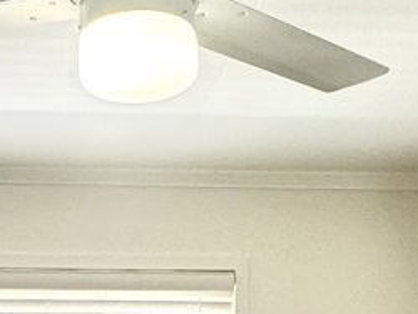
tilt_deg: -2.4
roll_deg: +0.0
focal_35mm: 84
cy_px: 549
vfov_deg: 15.4
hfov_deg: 22.8
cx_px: 64
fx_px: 1015
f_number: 2.2
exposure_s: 1/100
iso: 200
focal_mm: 2.22
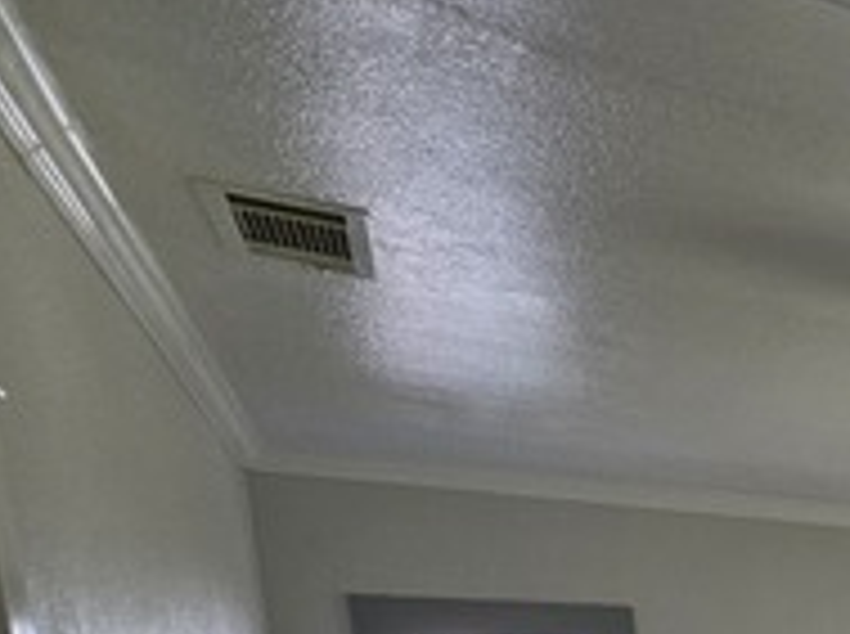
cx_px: 1491
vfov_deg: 24.8
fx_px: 1127
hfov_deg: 23.3
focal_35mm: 46
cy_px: 931
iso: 125
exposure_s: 1/77.4
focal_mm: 2.2
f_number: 2.2
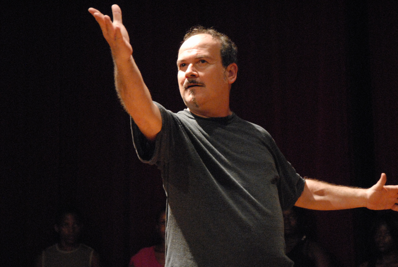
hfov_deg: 20.9
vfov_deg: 14.1
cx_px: 199
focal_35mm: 98
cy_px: 134
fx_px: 1079
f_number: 4.5
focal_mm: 65
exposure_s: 1/125
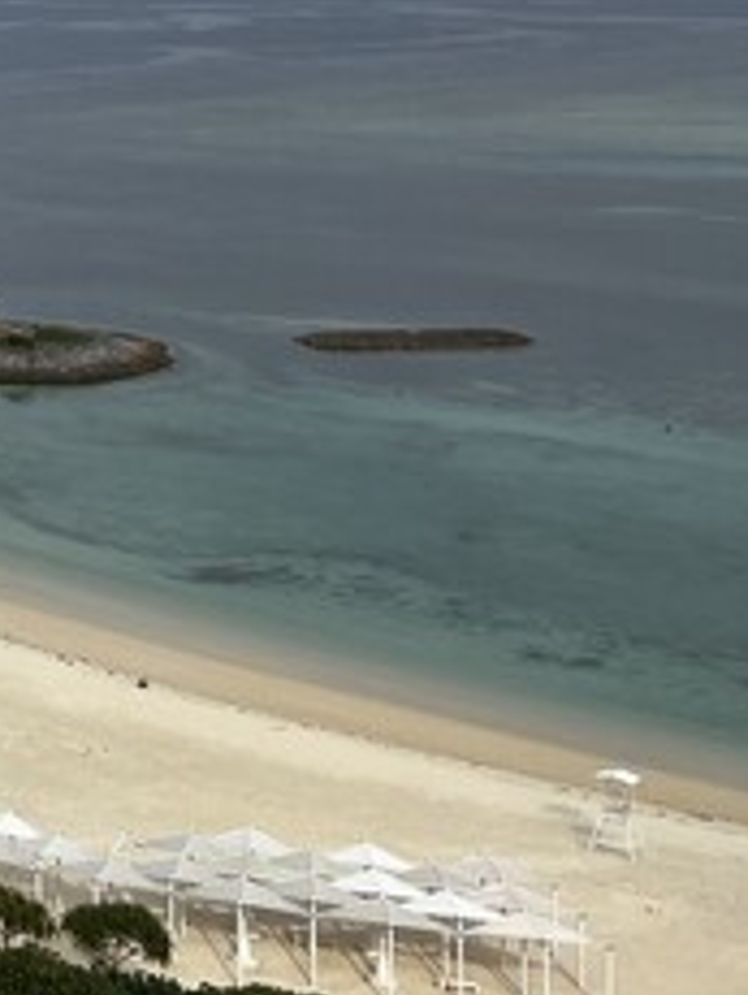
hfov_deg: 13.5
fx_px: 2531
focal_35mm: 88
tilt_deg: -0.6
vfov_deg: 21.3
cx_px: -899
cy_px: -58
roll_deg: +0.4
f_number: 1.5
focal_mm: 5.7
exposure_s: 1/6579
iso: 50
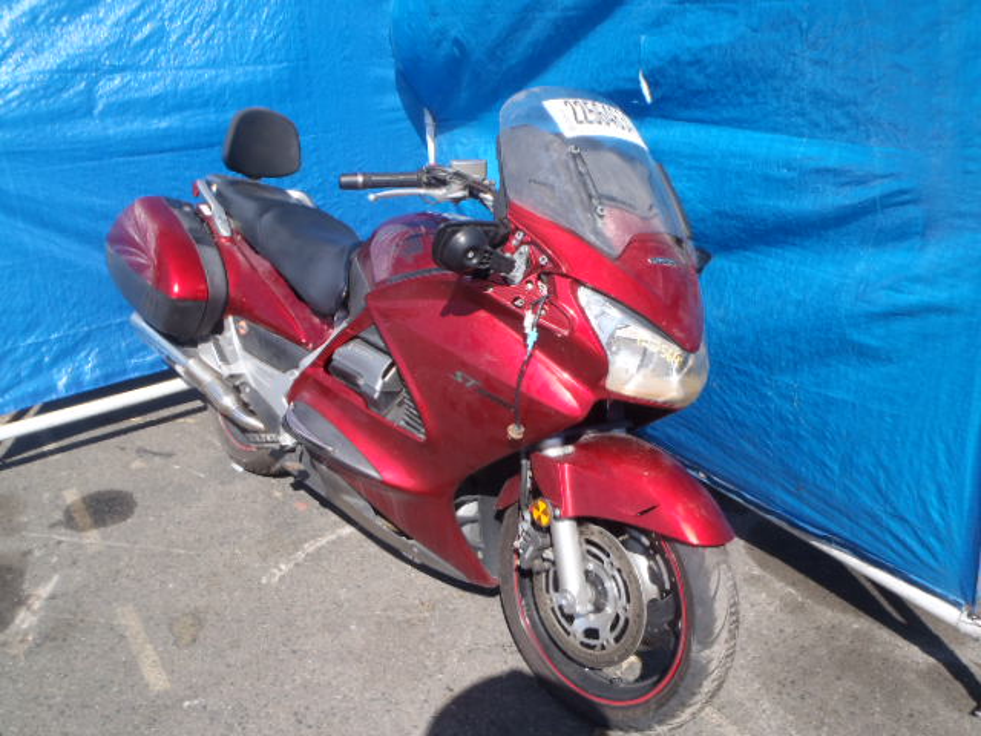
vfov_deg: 49.7
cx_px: 490
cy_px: 368
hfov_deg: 63.4
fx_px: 794
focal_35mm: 28
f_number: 4.5
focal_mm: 5
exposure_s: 1/400
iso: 80
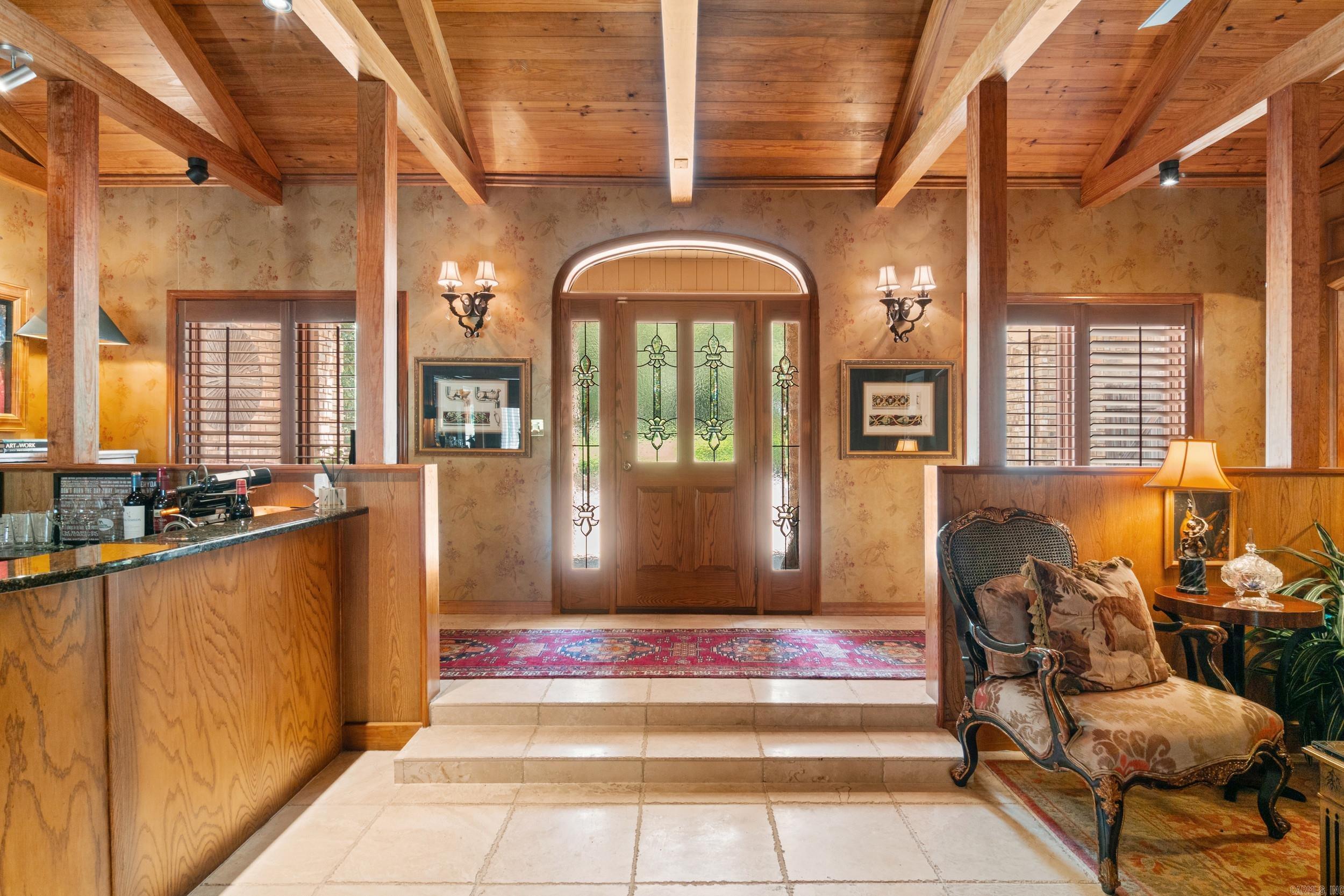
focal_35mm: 18
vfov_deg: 67.4
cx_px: 672
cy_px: 448
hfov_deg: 90.0
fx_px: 672
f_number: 9
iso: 250
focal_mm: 12
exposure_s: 1/1.67
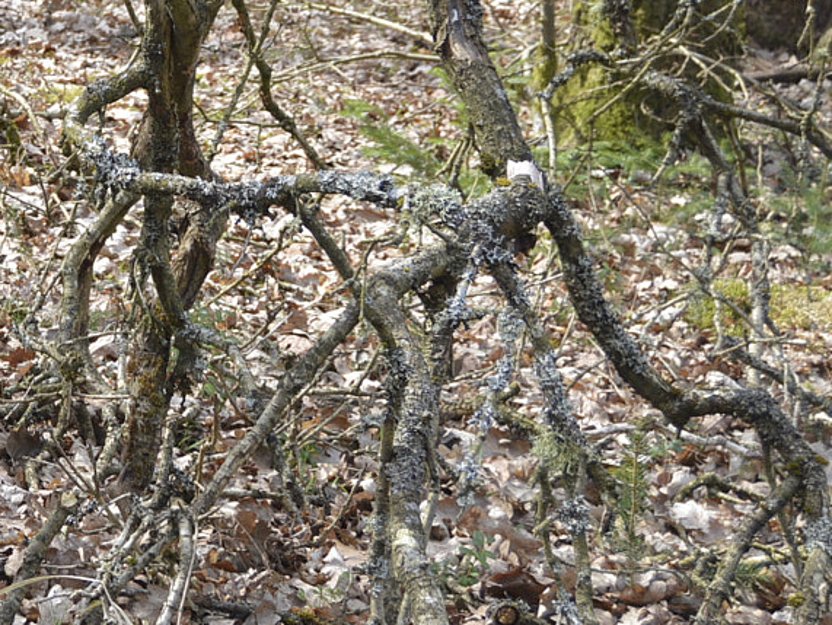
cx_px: -319
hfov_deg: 16.3
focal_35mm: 113
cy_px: 131
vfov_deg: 13.1
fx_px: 2718
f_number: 5.6
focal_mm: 28
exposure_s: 1/125
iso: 110
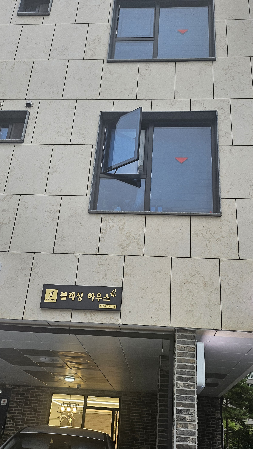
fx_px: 417
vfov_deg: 56.6
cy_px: 225
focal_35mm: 35
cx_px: 121
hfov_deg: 33.7
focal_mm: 5
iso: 100
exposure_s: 1/120
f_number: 1.8
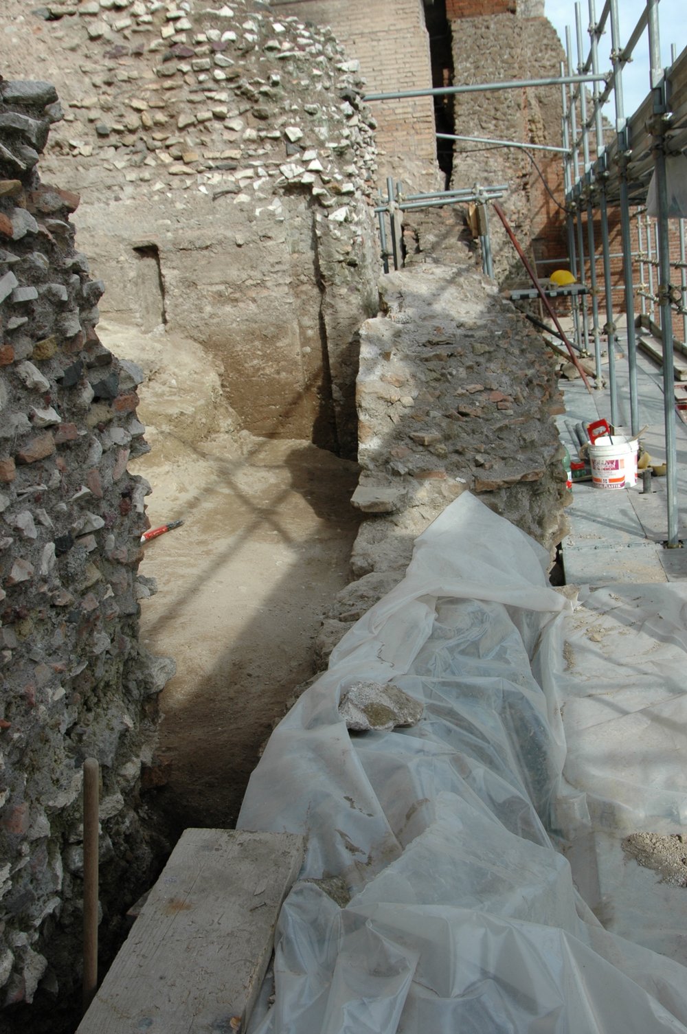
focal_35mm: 36
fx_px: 1033
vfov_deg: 53.2
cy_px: 517
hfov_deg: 36.8
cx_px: 344
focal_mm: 24
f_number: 8
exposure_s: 1/250
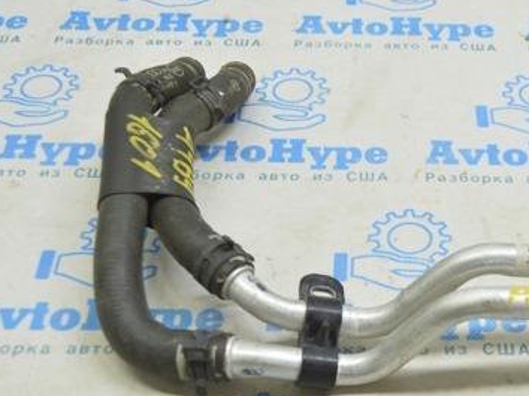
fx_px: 1115
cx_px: 435
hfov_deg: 26.1
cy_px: 252
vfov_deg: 20.1
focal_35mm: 73
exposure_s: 1/20
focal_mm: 28
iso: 400
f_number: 5.6
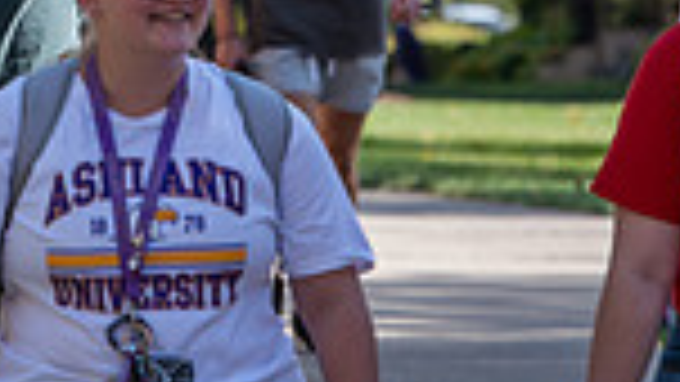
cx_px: -117
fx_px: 12011
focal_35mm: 666
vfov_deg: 1.8
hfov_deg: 3.2
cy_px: -407
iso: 160
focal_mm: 165
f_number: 5.6
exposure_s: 1/250
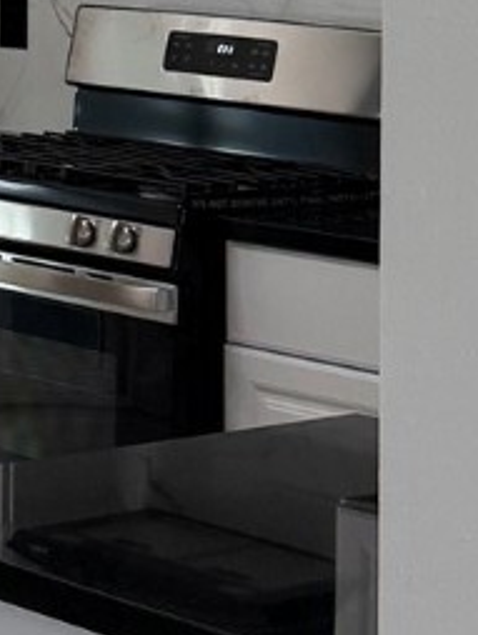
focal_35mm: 145
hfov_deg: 9.4
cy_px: -180
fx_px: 2665
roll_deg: -1.3
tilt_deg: +0.7
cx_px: -583
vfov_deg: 13.2
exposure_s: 1/120
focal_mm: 6.76
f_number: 1.78
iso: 160
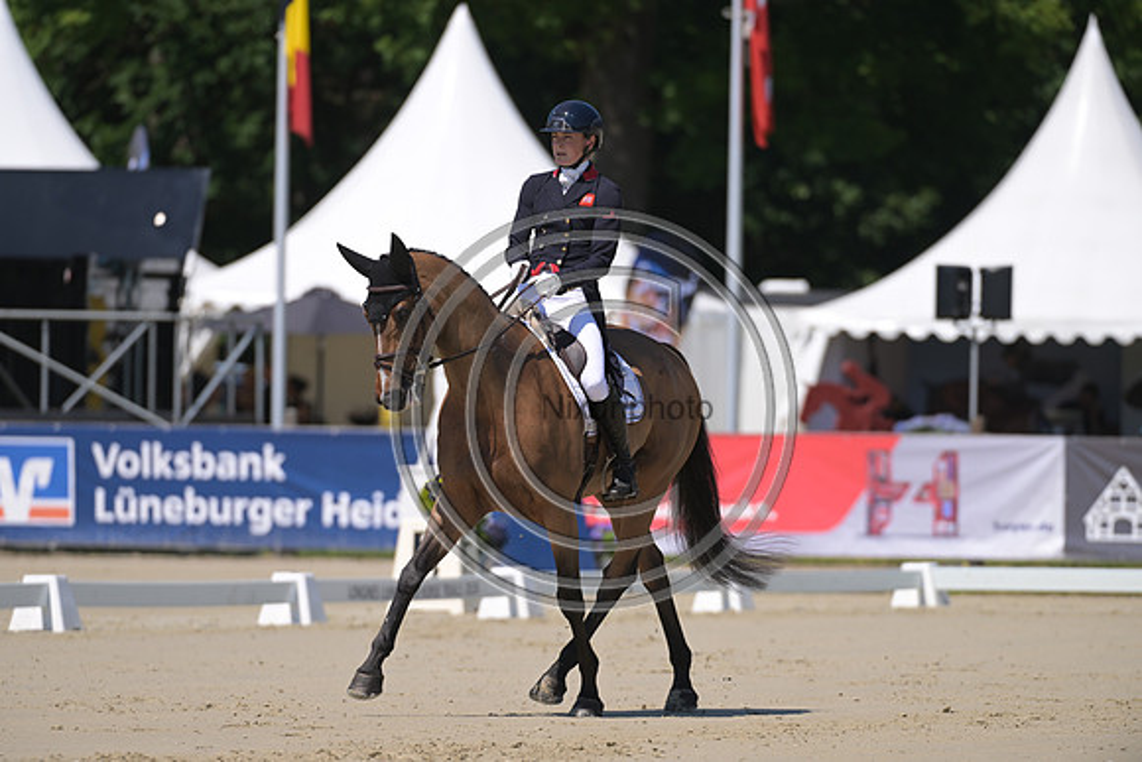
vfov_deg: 3.4
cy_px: 381
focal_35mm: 400
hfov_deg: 5.2
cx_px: 571
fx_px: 12691
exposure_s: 1/1250
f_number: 5
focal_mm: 400
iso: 200
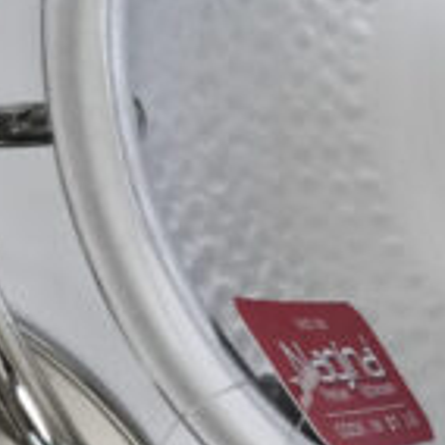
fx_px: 2007
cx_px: 674
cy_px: 16
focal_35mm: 138
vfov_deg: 12.5
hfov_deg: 12.1
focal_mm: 33
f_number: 16
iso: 6400
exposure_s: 1/160
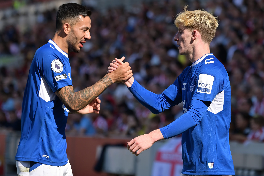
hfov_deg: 13.5
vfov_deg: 9.0
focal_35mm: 152
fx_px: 1114
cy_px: 85
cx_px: 127
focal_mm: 145
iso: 400
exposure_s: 1/4000
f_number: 3.2
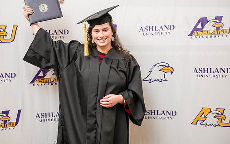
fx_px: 439
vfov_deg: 18.6
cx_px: 103
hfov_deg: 29.3
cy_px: 62
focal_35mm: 70
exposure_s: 1/160
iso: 2000
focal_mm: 60
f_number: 3.2
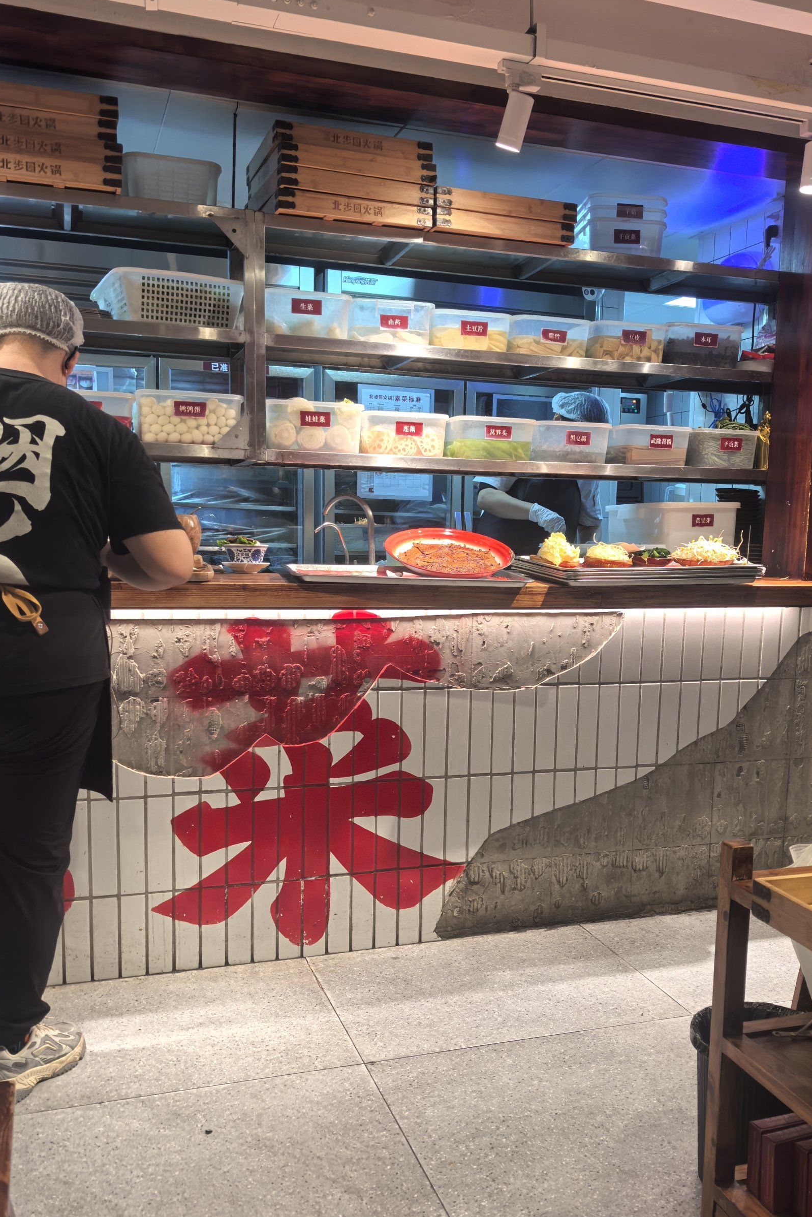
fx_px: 1082
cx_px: 476
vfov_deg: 58.6
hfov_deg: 41.0
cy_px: 666
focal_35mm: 32
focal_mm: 6.98
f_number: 1.4
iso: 1000
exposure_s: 1/909
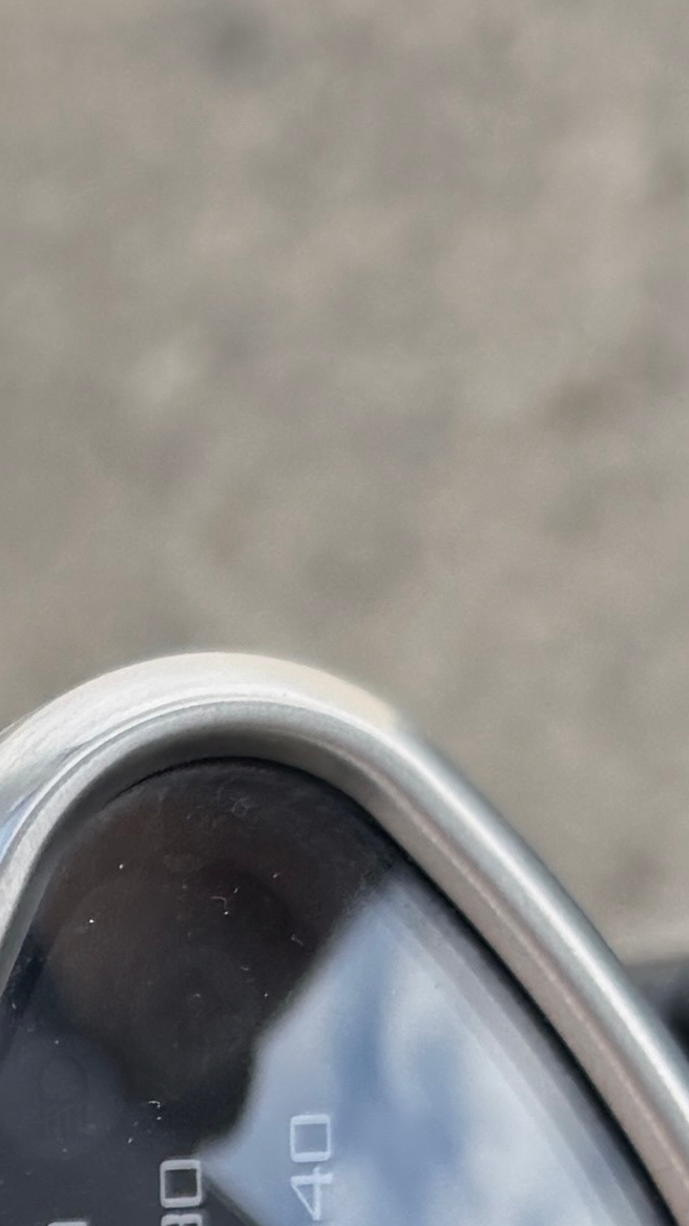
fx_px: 4159
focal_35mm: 128
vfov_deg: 15.3
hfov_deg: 8.6
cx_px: -1021
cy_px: 1935
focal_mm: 6.76
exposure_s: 1/1250
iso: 100
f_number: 1.78
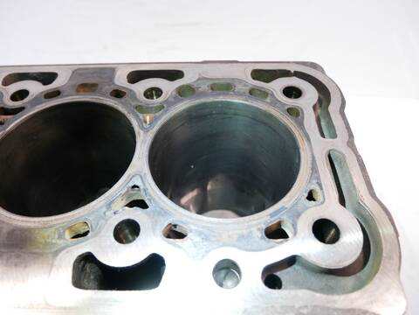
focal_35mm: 24
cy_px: 158
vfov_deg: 56.8
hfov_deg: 71.6
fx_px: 291
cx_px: 210
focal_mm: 12
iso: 800
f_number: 3.5
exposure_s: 1/60
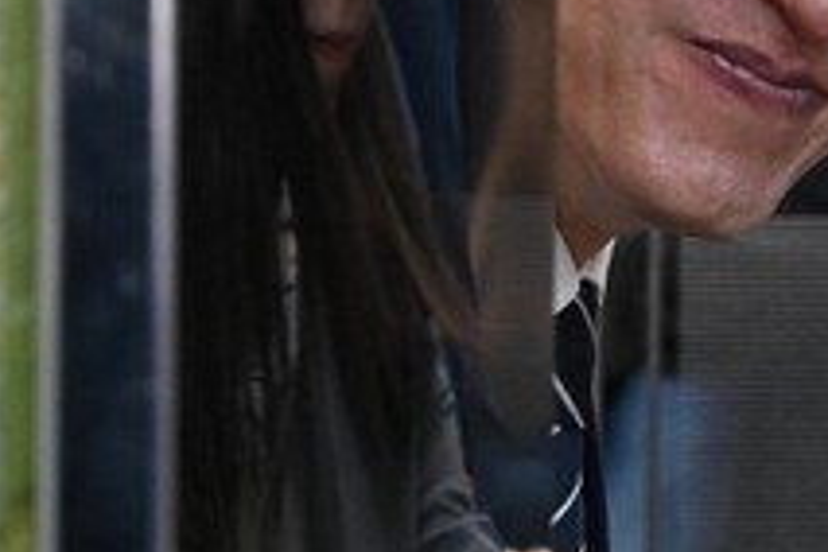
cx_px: 968
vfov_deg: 3.1
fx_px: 10050
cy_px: 266
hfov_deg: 4.7
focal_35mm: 437
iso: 6400
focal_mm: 98
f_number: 5.6
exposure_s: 1/400
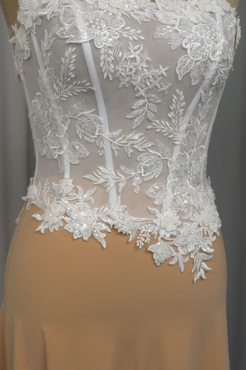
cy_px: 185
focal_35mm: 52
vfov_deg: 37.9
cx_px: 123
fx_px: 538
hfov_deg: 25.8
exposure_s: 1/60
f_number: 4
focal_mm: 35
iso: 400
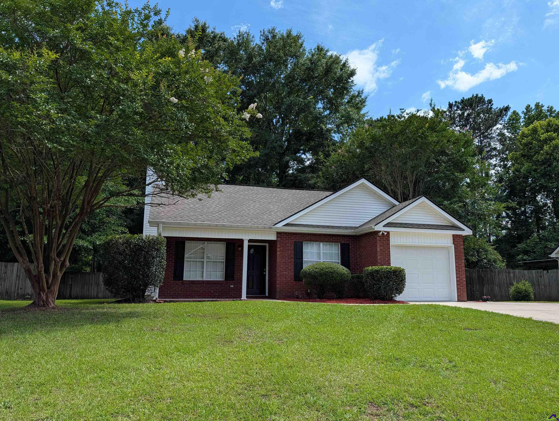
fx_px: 404
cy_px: 210
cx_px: 274
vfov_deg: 55.0
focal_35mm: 25
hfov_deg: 69.3
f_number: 1.68
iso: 22
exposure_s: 1/1294
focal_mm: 6.9
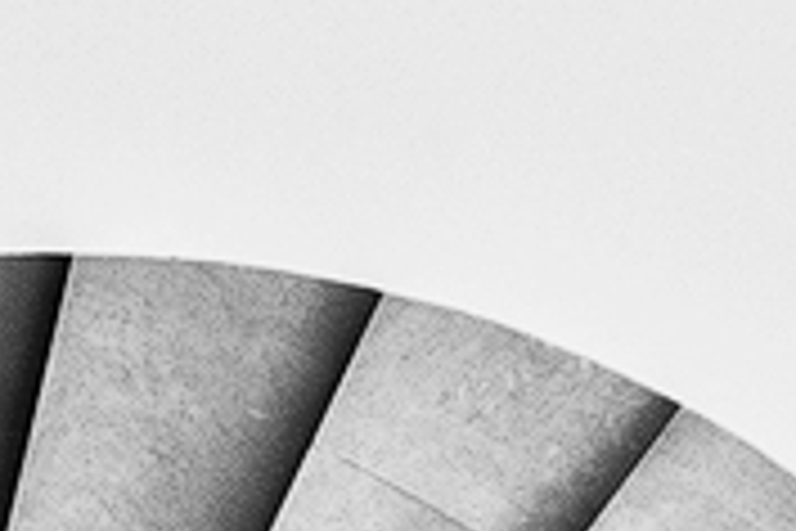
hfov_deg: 14.1
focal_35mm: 139
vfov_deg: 8.7
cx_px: -256
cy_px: 1402
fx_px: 3073
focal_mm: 24
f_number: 7.1
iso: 800
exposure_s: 1/160
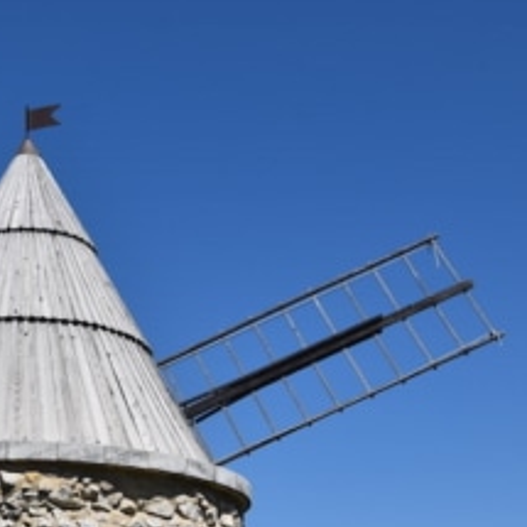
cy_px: 473
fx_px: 1102
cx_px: -47
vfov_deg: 26.0
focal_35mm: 64
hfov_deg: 25.1
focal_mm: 18
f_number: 10
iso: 100
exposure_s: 1/400
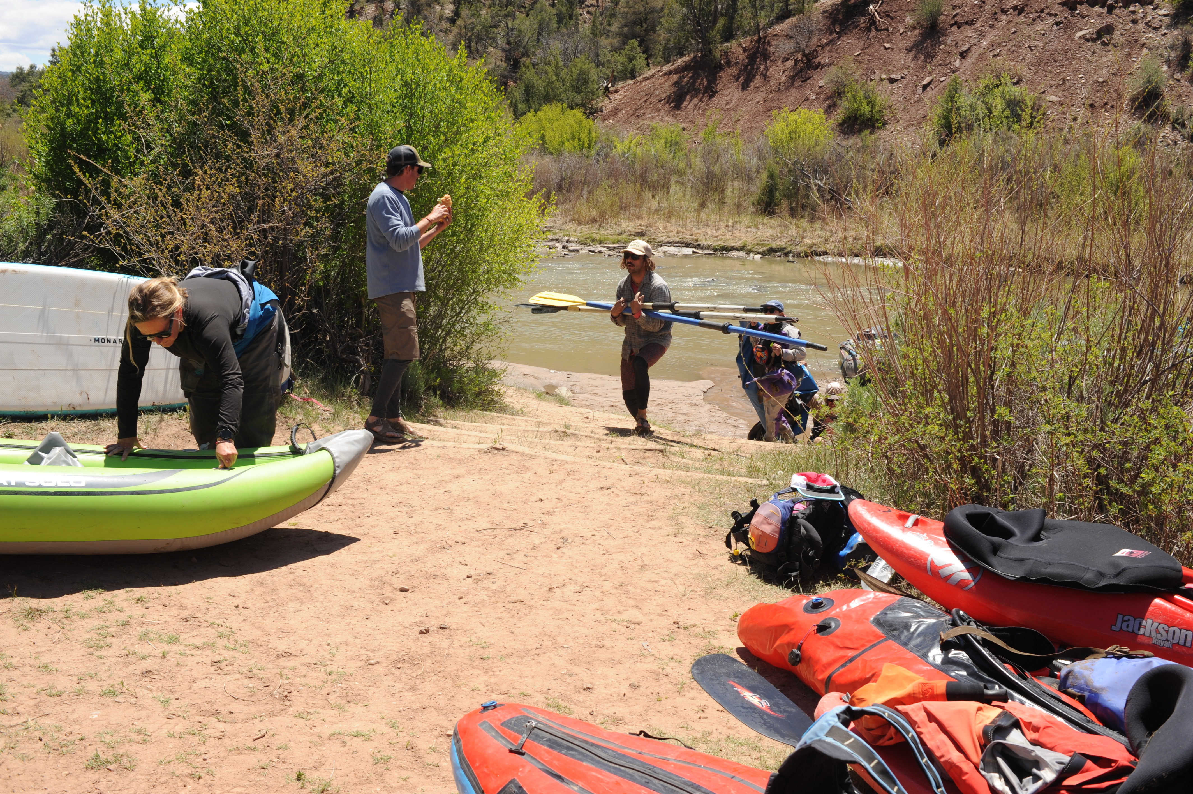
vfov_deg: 37.8
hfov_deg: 54.5
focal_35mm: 35
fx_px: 1159
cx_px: 596
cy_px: 397
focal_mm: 35
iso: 200
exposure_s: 1/250
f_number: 10
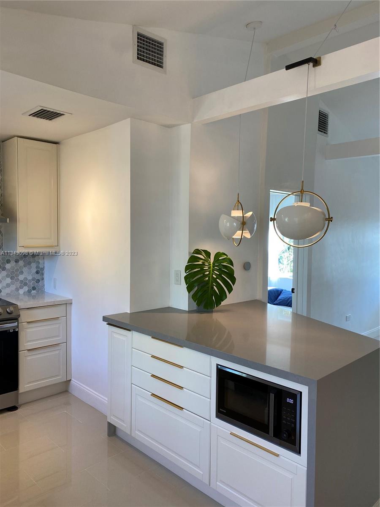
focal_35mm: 26
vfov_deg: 67.3
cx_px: 190
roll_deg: -1.2
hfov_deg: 53.1
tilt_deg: -2.9
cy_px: 254
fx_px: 381
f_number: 1.8
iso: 64
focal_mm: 4.25
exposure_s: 1/120
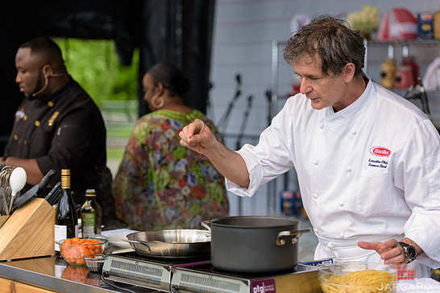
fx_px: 1234
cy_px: 153
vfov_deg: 13.6
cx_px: 221
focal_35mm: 101
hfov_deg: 20.2
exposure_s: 1/800
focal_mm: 95
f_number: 3.2
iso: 250
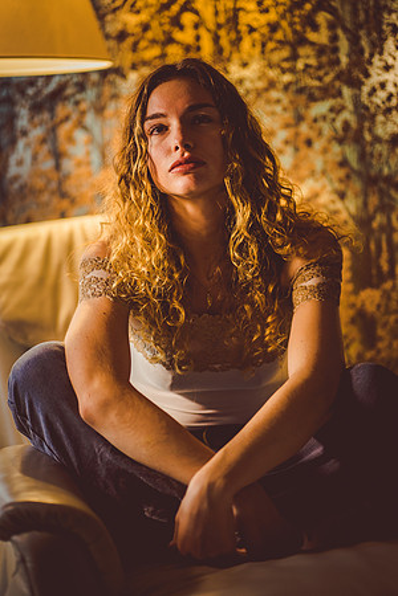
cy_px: 298
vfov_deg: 23.9
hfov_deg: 16.1
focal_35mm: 85
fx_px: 1409
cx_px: 199
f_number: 1.8
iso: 320
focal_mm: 85
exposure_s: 1/200
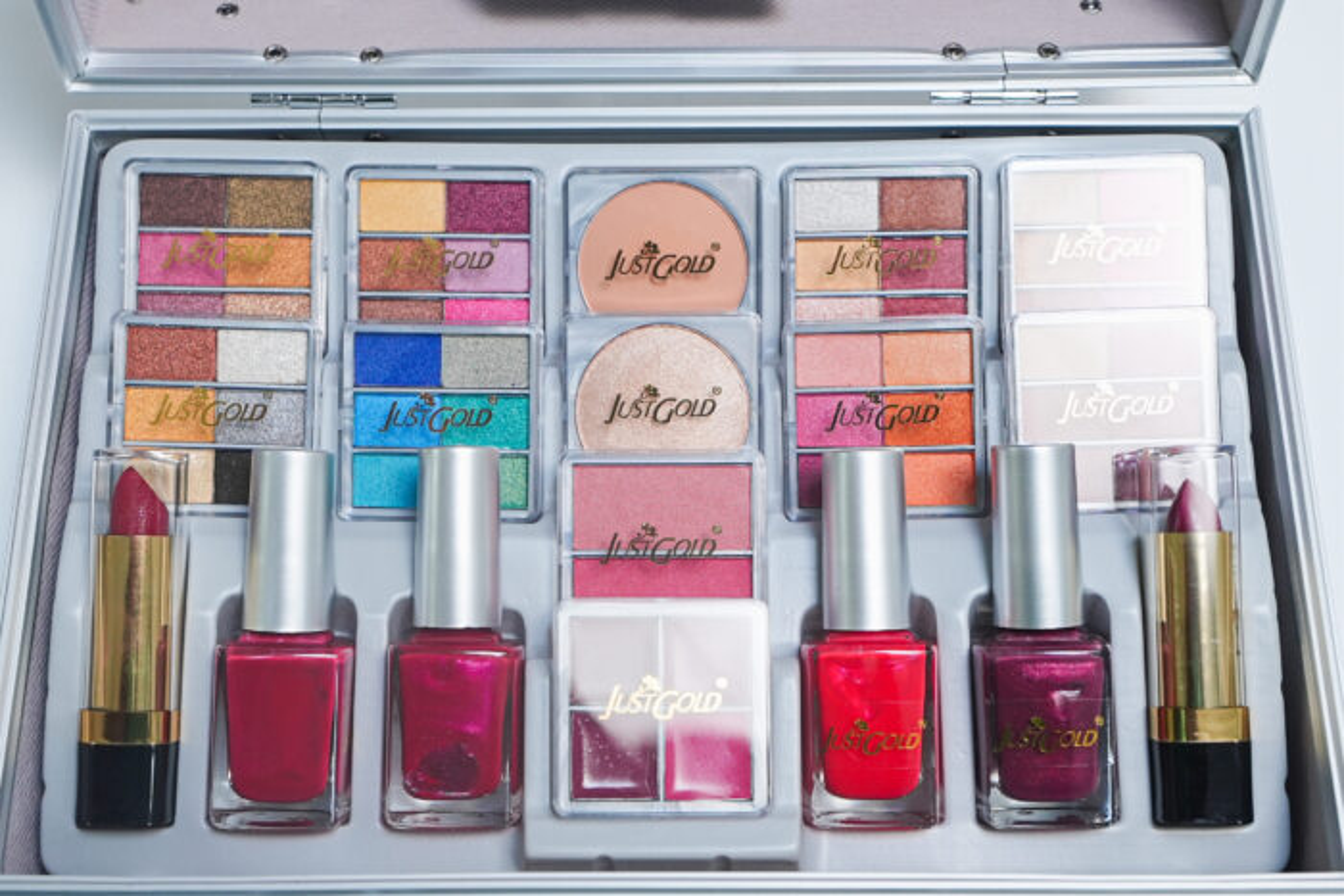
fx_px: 1904
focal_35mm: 51
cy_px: 448
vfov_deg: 26.5
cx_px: 672
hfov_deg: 38.9
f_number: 5
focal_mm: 34
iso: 800
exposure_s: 1/160
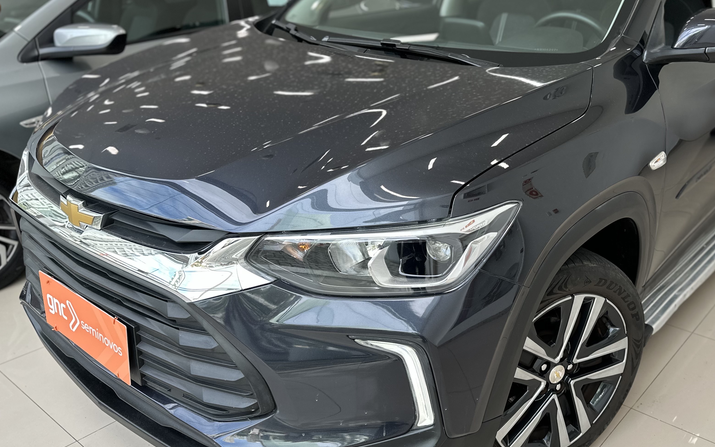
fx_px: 643
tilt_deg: -20.8
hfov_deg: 57.8
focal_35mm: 33
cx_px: 419
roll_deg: -0.7
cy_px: 213
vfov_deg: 38.3
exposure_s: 1/147
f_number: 1.78
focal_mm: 6.86
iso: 64
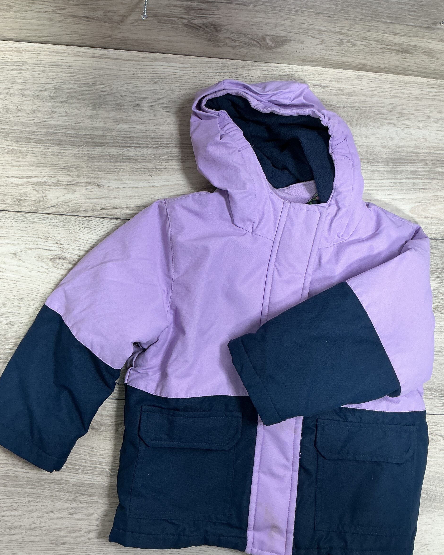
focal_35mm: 31
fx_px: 509
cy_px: 287
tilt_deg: -83.4
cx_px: 223
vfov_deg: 57.2
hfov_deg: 47.1
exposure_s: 1/50
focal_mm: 3
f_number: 1.8
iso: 80
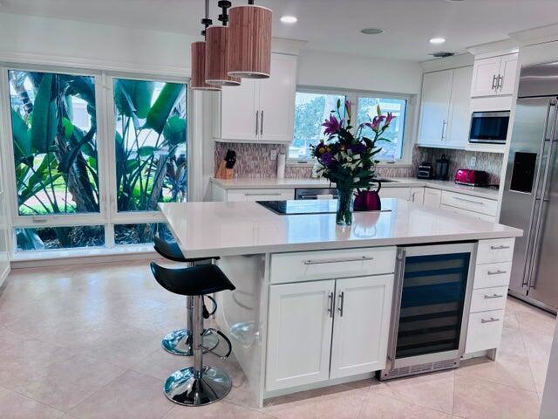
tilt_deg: -10.4
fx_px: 419
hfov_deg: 67.3
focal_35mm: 26
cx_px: 279
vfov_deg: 53.1
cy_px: 210
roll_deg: -2.2
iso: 80
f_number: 1.6
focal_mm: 5.96
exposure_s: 1/120
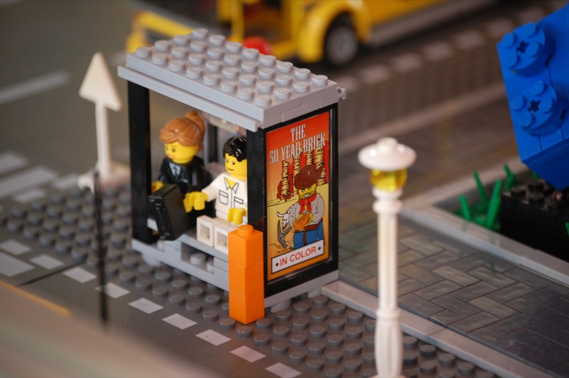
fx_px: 2961
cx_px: 284
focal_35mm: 188
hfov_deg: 11.0
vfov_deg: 7.3
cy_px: 189
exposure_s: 1/13
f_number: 5
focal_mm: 125
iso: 400
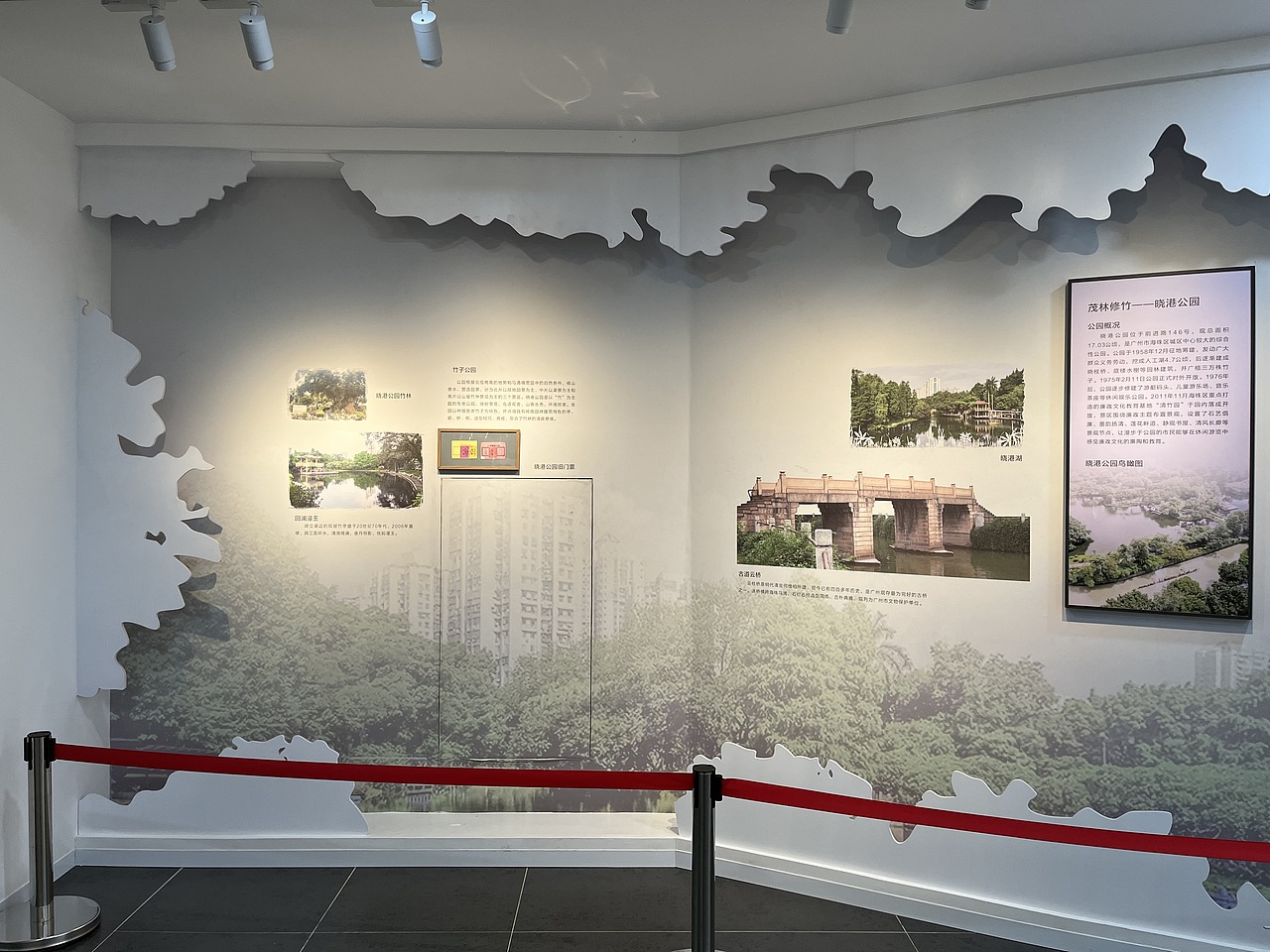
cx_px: 635
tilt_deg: -0.1
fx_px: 954
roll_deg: -0.3
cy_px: 476
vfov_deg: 53.1
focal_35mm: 26
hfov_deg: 67.3
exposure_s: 1/100
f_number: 1.6
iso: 80
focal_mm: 5.1
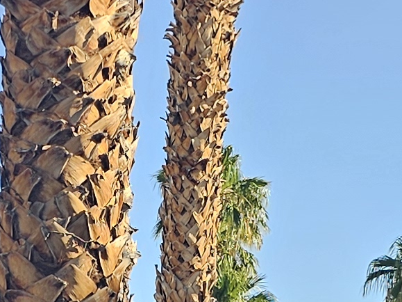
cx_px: 139
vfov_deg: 8.1
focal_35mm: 159
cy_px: 887
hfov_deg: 12.4
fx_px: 1846
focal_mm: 6.3
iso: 10
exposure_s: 1/296
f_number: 1.7
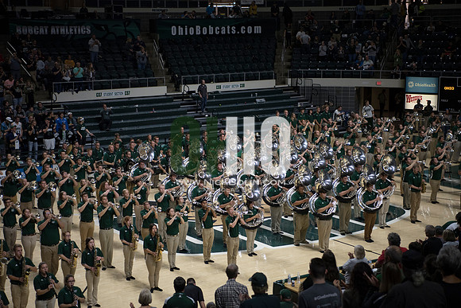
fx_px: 897
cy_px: 154
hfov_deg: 28.8
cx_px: 230
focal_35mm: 70
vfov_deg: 19.5
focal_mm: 70
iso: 2000
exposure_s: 1/1000
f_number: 2.8
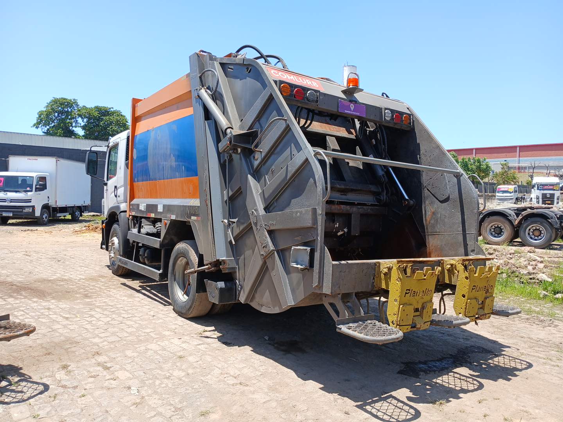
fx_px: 423
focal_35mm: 26
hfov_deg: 67.3
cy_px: 211
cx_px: 282
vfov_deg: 53.1
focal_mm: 3.98
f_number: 1.8
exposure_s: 1/236
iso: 20
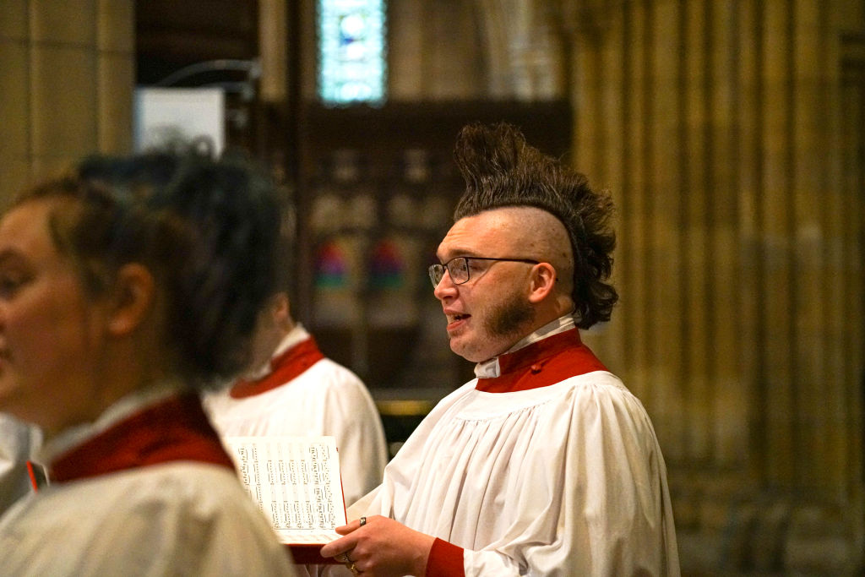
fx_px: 2835
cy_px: 288
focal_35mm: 118
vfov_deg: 11.6
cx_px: 432
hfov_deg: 17.3
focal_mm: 118
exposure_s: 1/250
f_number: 4
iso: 6400
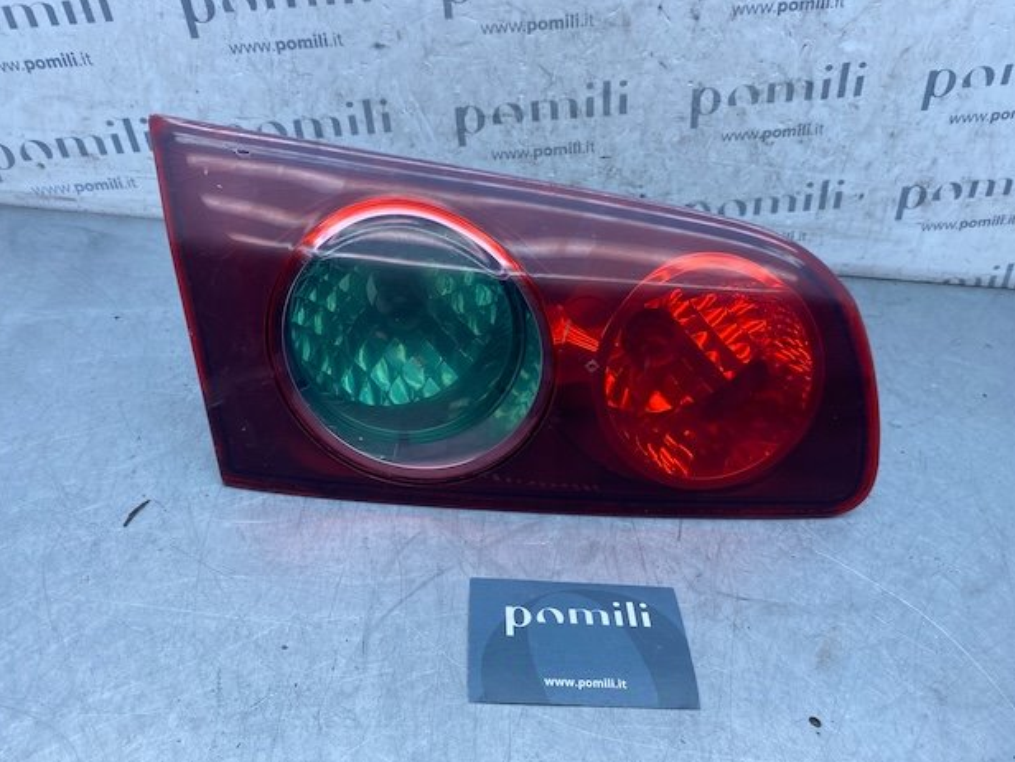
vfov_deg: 51.3
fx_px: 792
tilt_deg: -38.1
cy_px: 391
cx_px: 512
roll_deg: -8.7
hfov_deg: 65.3
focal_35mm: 27
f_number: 1.8
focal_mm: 4.25
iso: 32
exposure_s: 1/573
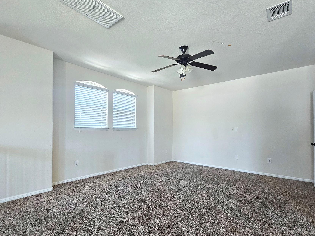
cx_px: 152
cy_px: 131
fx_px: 146
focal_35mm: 16
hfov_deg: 94.5
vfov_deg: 77.8
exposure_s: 1/60
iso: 200
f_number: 2.2
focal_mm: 2.2
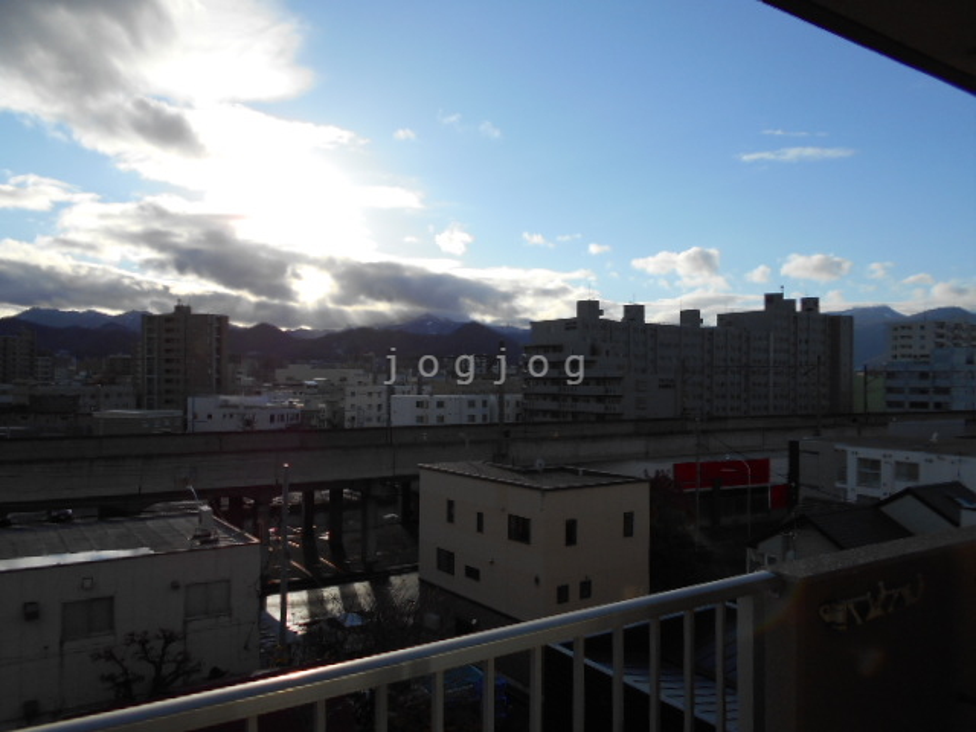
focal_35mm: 26
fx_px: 733
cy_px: 366
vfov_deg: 53.1
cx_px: 488
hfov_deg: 67.3
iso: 80
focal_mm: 4.6
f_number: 3.2
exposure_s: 1/1600
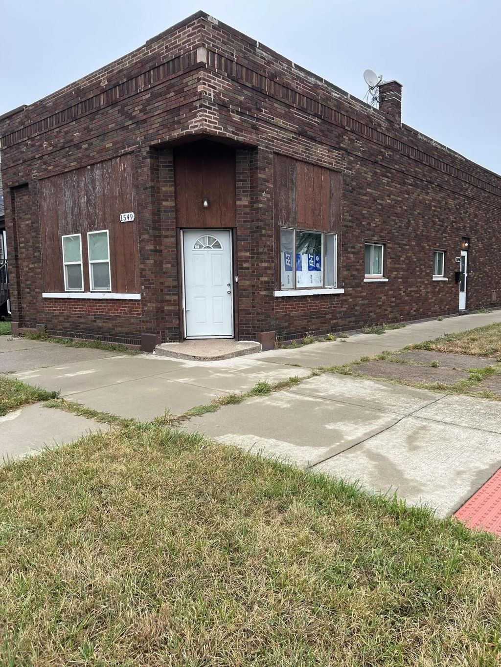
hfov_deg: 53.1
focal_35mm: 26
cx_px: 250
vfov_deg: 67.3
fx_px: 502
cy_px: 334
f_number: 1.5
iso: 50
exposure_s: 1/345
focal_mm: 5.7
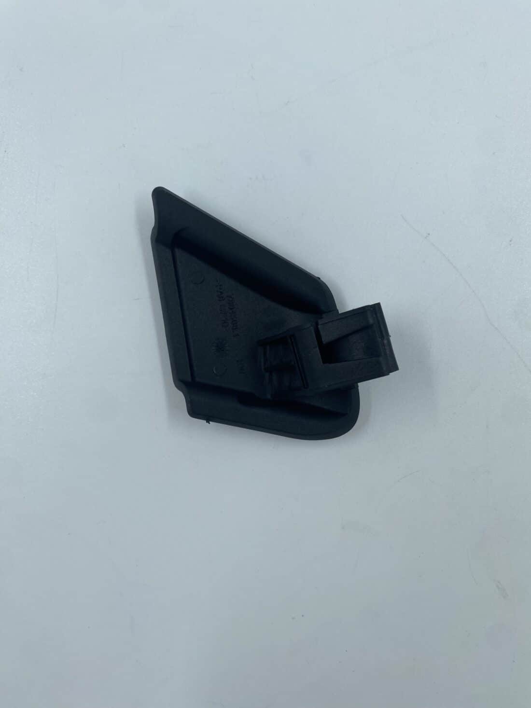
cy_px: 354
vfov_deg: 67.3
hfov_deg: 53.1
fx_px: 532
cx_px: 266
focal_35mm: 26
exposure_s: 1/799
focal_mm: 4.25
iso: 32
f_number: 1.8
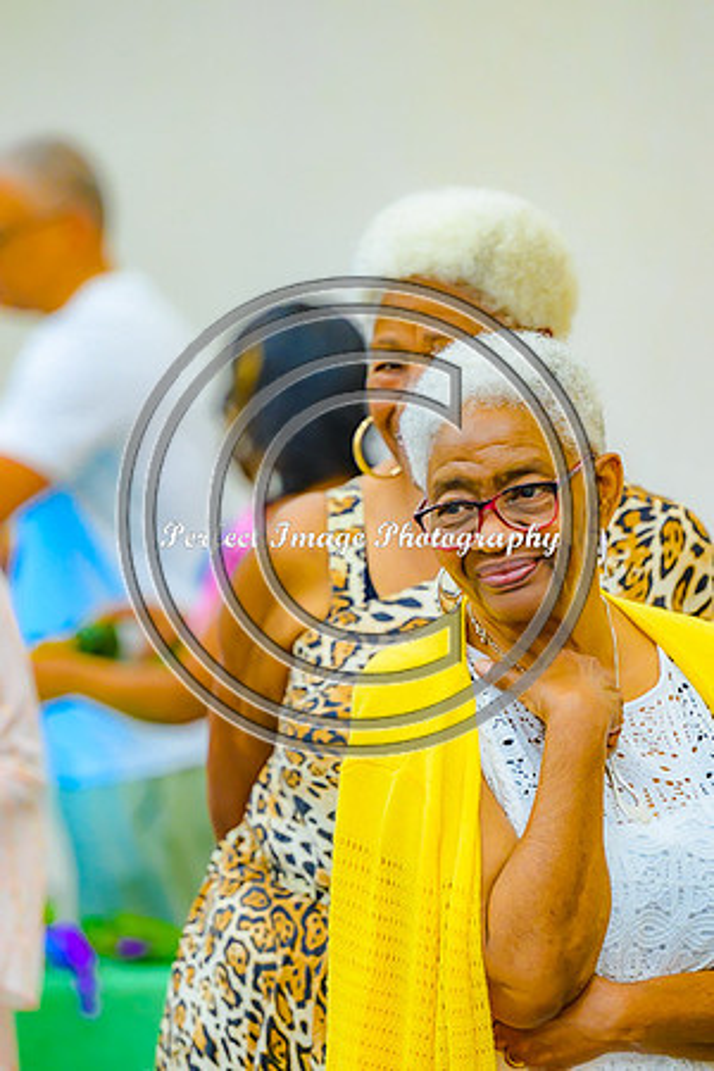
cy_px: 536
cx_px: 357
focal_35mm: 232
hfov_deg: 5.9
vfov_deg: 8.9
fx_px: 6901
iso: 900
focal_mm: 155
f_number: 2.8
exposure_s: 1/125
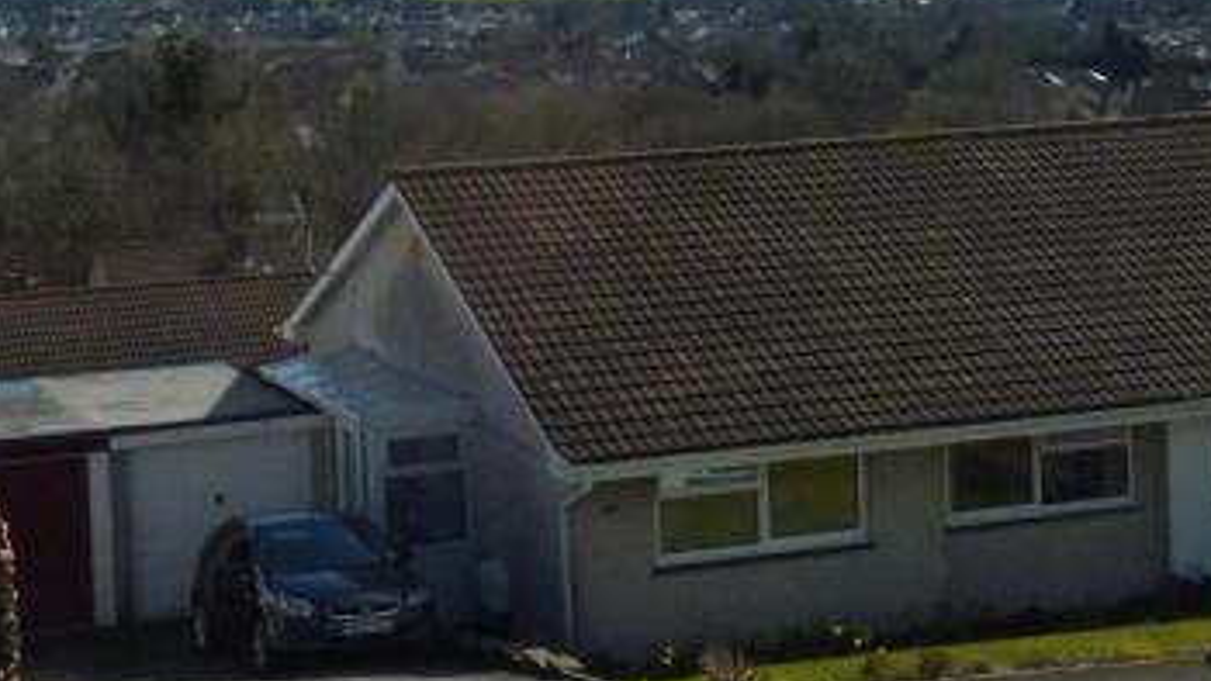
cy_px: 40
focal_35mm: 87
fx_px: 2794
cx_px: 659
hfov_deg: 24.4
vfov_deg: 13.8
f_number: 6.3
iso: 400
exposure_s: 1/1600
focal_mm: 7.9
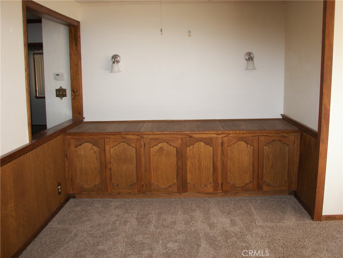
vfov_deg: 39.7
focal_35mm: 36
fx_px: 357
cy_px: 129
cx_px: 172
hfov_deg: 51.4
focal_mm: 6
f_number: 2.8
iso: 100
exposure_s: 1/30
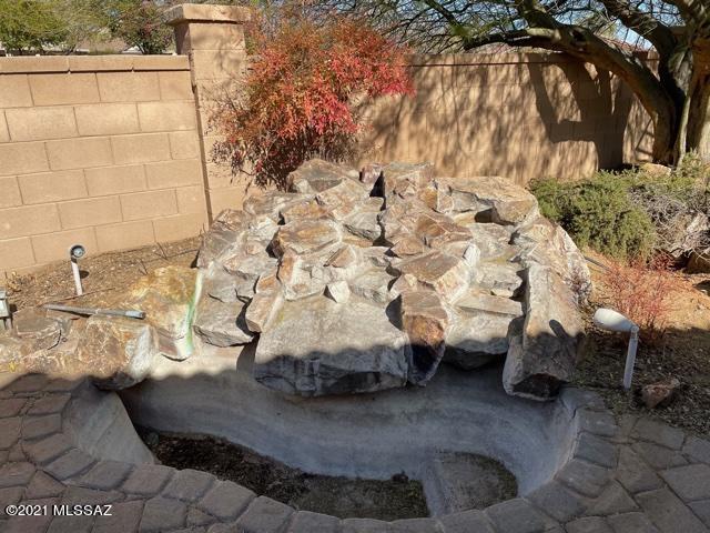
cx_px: 355
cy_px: 266
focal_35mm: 26
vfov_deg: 53.1
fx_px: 533
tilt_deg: -19.5
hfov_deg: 67.3
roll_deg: +1.0
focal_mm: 4.2
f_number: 1.6
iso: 32
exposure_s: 1/1261
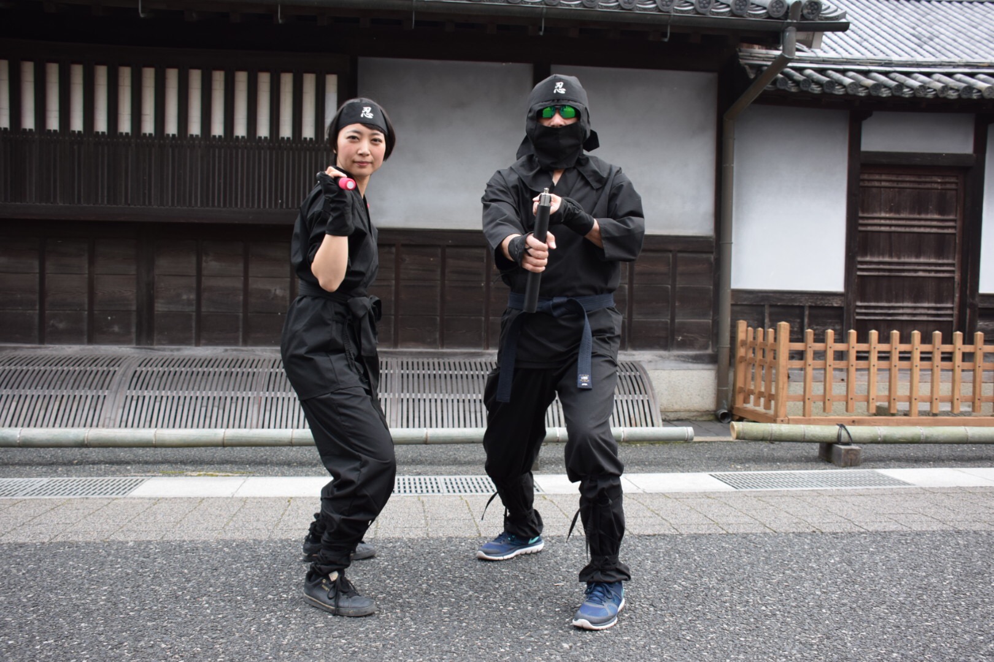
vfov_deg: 40.0
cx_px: 497
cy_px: 331
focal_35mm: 33
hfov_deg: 57.2
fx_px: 911
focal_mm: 22
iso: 400
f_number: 5.6
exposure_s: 1/125
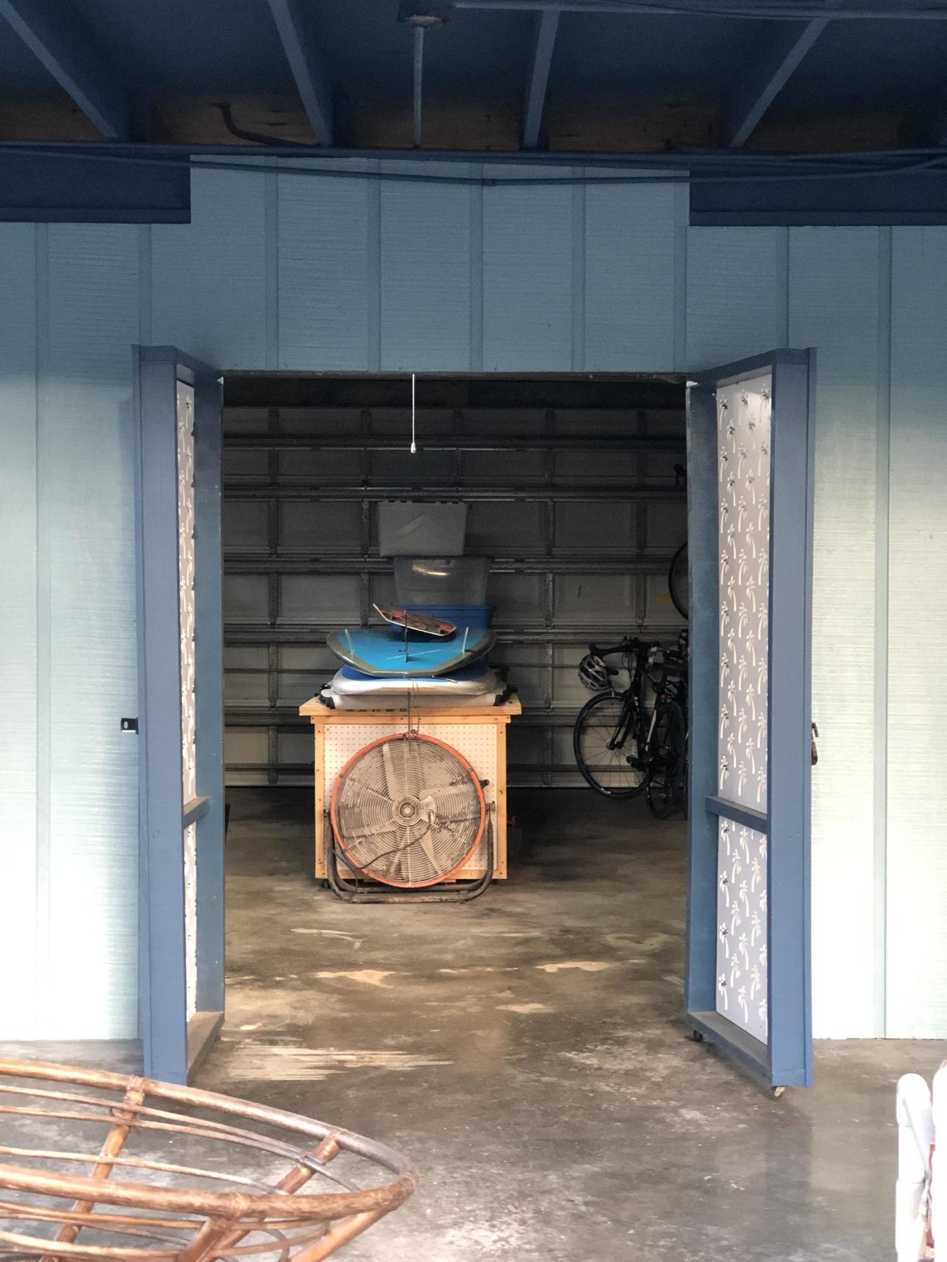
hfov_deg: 25.7
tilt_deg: -1.4
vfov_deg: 33.8
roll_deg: +0.5
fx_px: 2079
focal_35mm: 57
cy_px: 631
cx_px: 474
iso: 250
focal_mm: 6.6
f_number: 2.8
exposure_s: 1/30
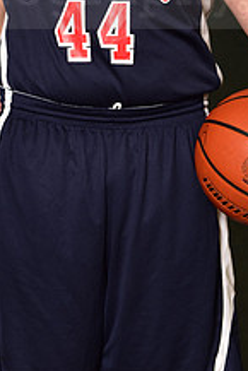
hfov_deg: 4.4
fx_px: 3198
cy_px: -26
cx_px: 15
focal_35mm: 310
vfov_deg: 6.6
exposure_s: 1/200
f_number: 4.5
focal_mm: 116
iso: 320
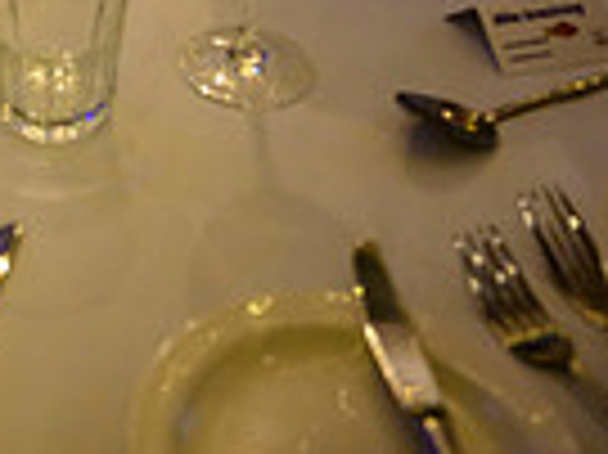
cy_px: -539
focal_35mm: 77
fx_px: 1351
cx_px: 0
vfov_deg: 14.6
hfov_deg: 24.2
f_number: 3.2
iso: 3200
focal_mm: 24
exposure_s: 1/200
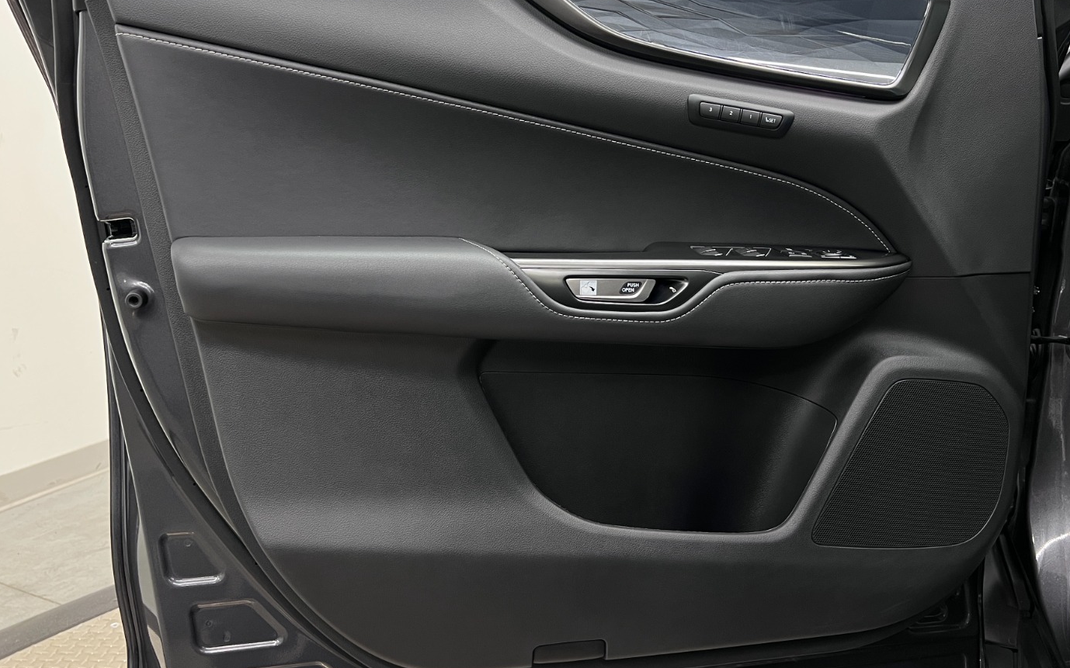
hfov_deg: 59.6
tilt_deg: -12.5
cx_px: 582
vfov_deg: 39.4
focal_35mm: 32
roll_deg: +0.3
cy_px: 306
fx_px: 933
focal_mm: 5.7
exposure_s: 1/60
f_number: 1.5
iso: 160
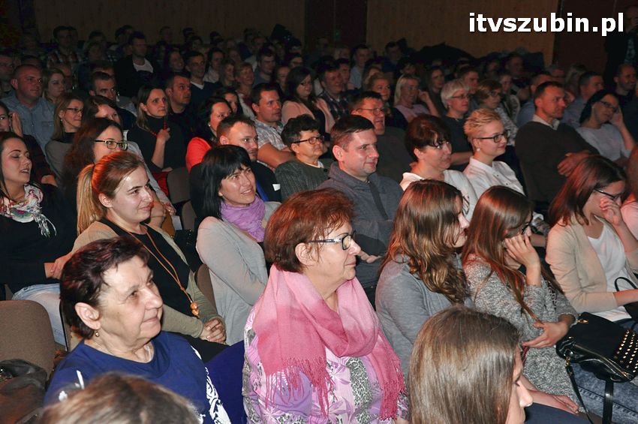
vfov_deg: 28.0
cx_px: 319
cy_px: 212
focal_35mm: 48
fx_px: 850
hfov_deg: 41.1
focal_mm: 32
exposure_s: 1/60
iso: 1000
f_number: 4.2
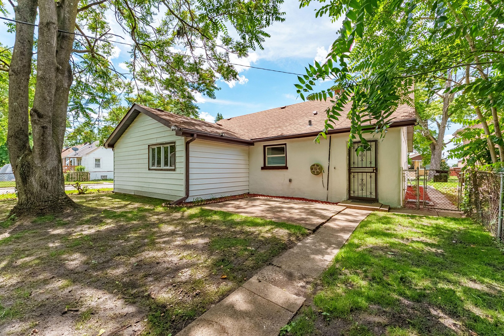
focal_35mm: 15
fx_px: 207
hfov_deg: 101.1
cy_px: 168
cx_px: 252
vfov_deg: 78.1
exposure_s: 1/4000
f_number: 7.1
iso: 250
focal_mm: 14.8
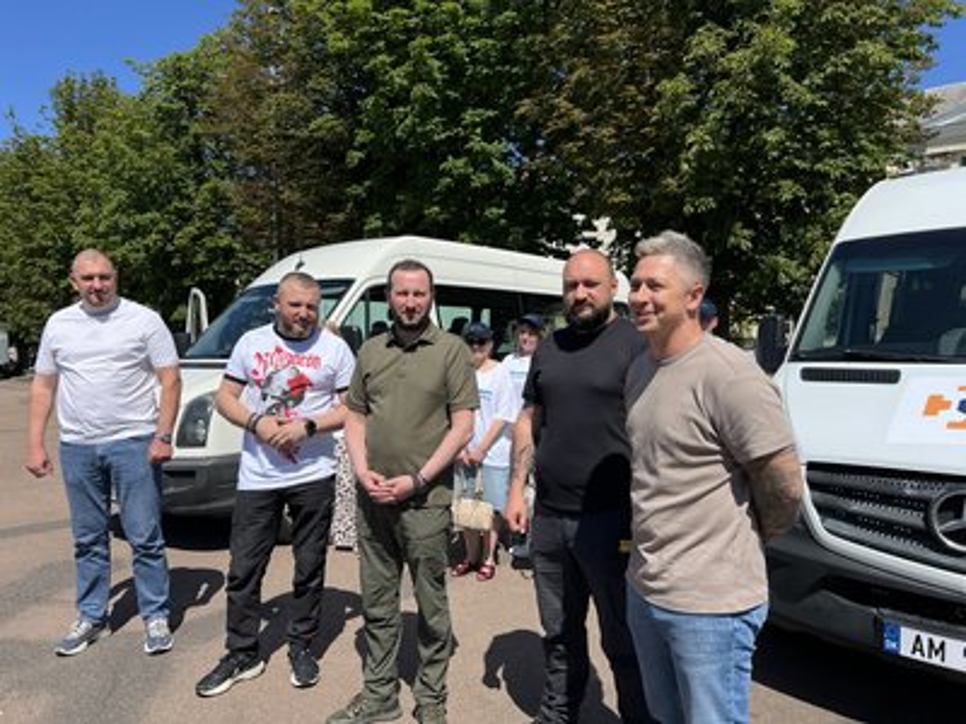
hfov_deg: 67.3
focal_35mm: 26
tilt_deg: -1.3
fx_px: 726
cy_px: 362
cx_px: 483
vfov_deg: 53.1
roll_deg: +1.1
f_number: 1.5
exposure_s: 1/6993
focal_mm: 5.7
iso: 50
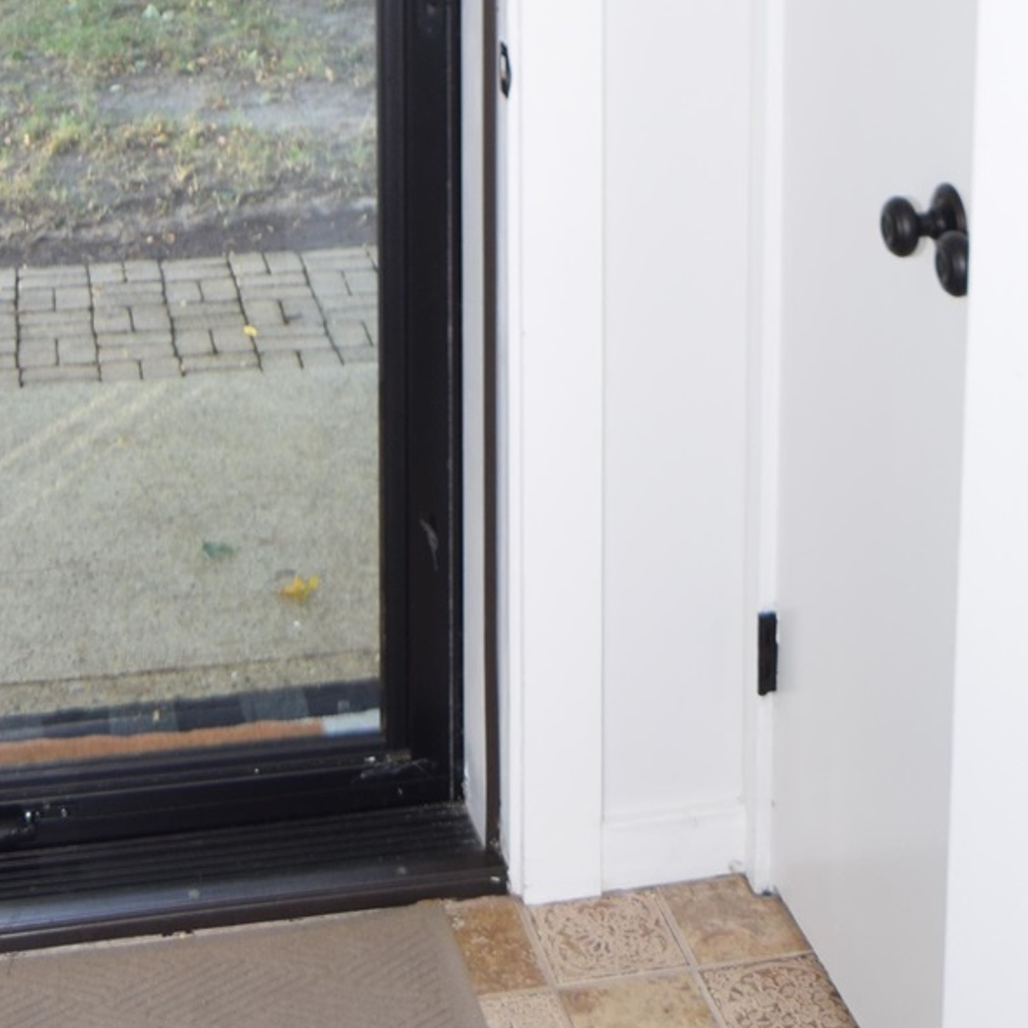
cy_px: -289
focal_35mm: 65
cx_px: 334
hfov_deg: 26.5
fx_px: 2172
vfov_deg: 23.6
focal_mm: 13
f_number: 4.8
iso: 250
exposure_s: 1/20
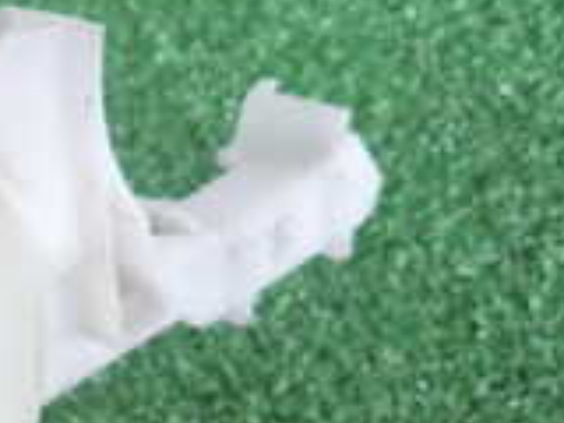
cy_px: 578
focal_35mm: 94
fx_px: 1532
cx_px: -388
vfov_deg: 14.9
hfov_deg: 17.7
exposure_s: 1/60
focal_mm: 4.5
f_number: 2
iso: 160
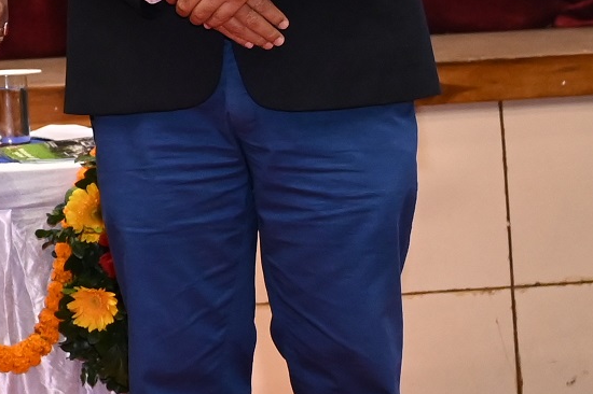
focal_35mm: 179
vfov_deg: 7.6
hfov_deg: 10.1
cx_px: -831
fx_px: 2943
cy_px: -64
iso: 2500
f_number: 4
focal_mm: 32.5
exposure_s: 1/125
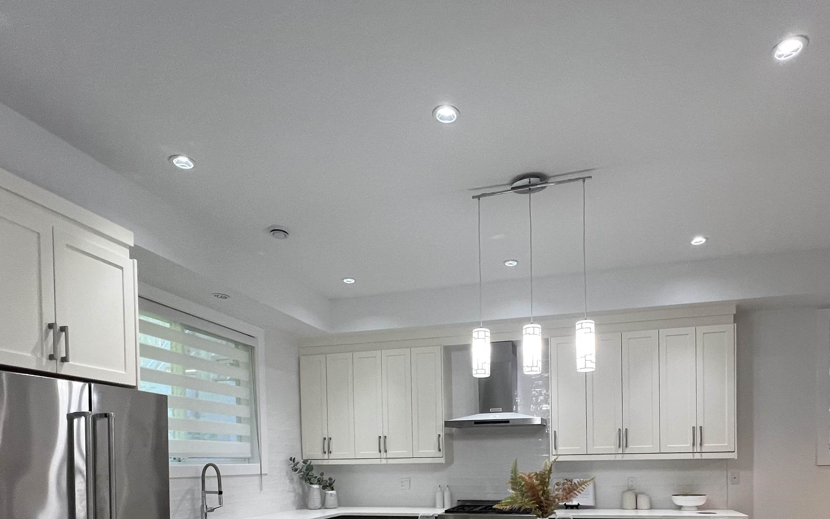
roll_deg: +0.2
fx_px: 475
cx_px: 471
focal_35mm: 21
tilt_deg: -1.7
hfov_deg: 81.8
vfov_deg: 50.7
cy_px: 468
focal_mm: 1.57
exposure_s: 1/120
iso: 200
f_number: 1.8
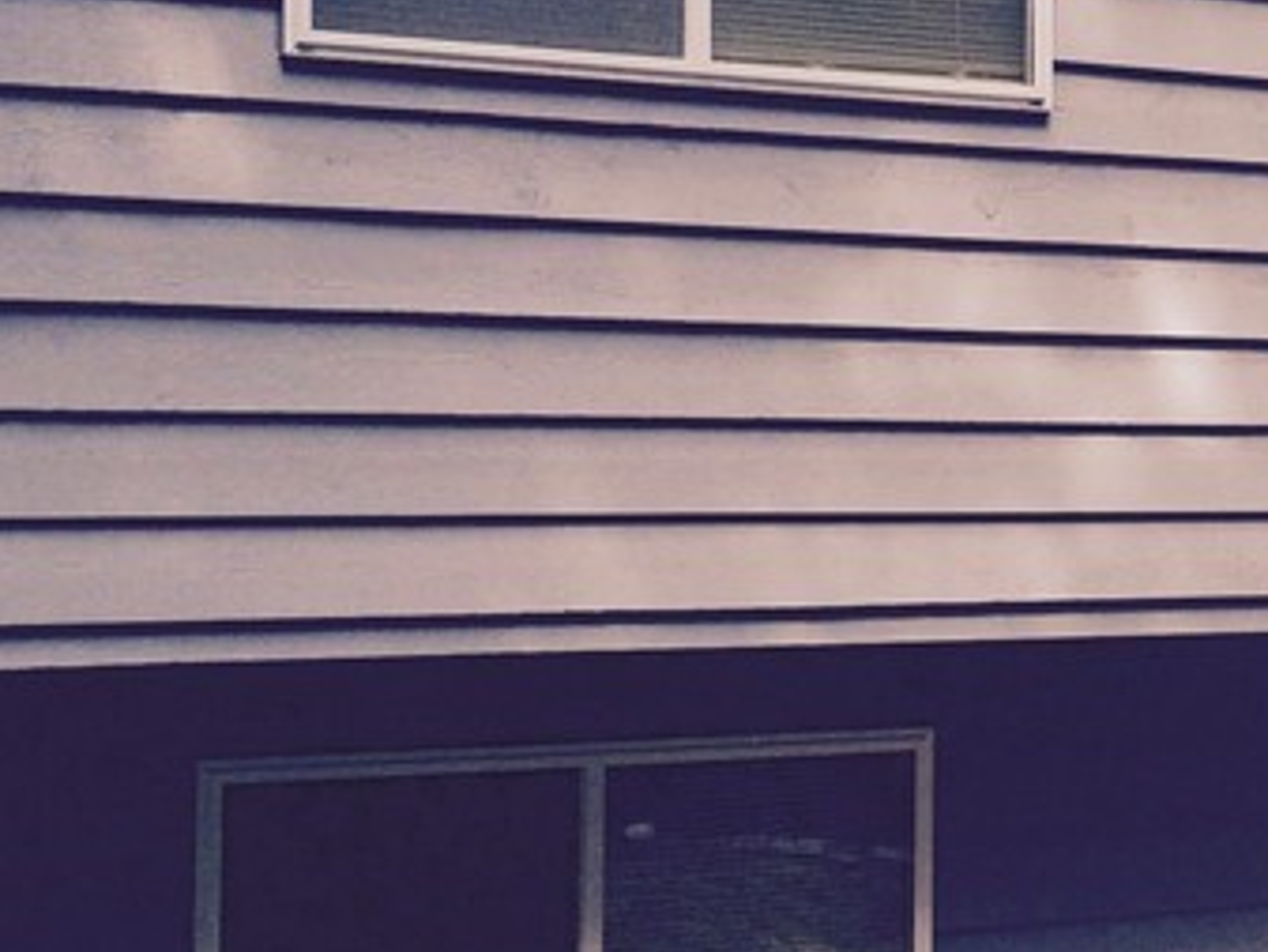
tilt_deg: -0.8
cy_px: 395
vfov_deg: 16.8
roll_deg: -0.3
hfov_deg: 21.2
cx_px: 1377
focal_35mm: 88
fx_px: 3225
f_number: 2.2
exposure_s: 1/622
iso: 32
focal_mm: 4.15
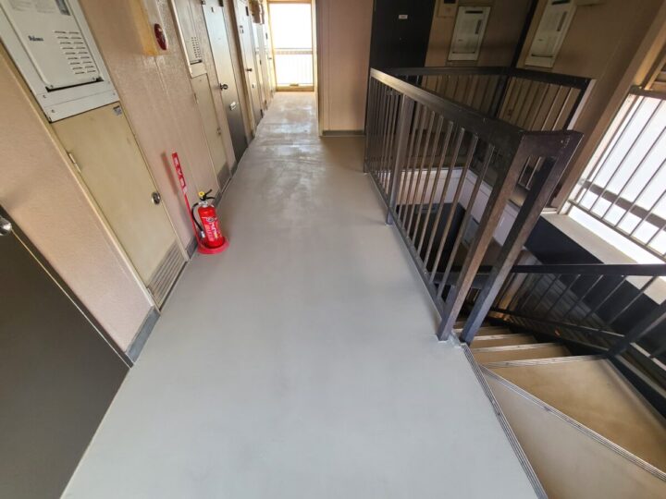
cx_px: 333
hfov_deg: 106.2
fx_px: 250
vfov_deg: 89.9
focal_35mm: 13
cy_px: 250
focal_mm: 2.2
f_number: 2.2
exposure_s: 1/50
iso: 320
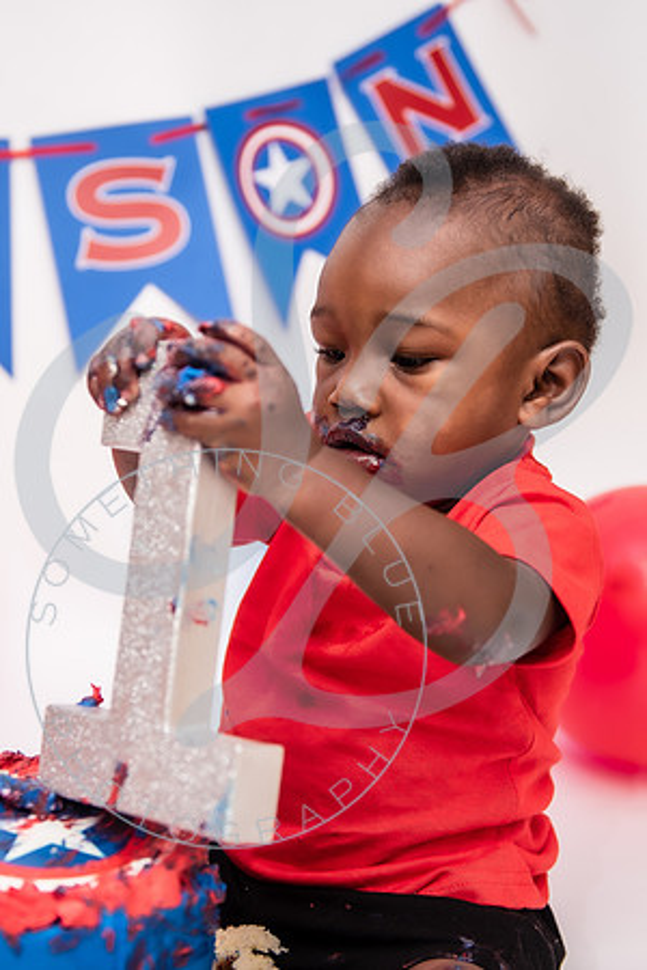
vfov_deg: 31.9
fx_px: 1697
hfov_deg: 21.6
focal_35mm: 63
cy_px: 485
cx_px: 258
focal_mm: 42
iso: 100
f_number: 2.8
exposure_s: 1/160
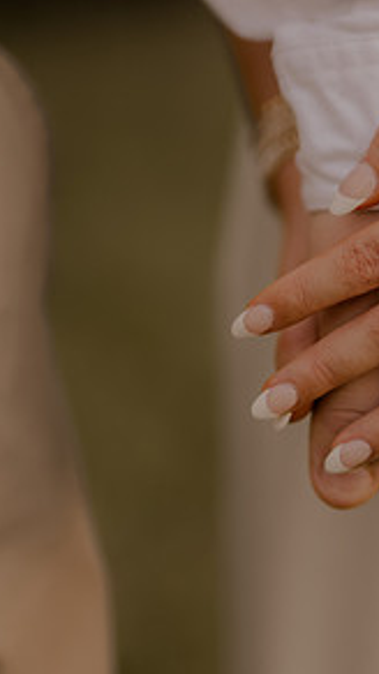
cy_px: 299
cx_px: 337
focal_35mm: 104
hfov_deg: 11.6
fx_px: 1860
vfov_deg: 20.6
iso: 200
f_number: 2.2
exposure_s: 1/500
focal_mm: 50
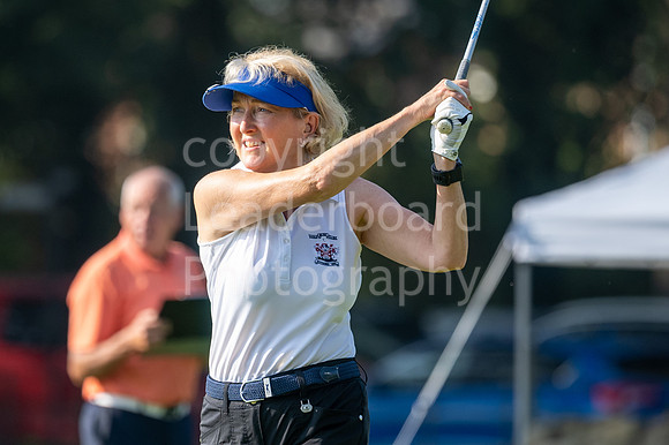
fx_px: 11228
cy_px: 212
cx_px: 254
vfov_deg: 2.3
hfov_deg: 3.4
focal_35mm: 605
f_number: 4
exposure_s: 1/1000
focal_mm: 300
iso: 160
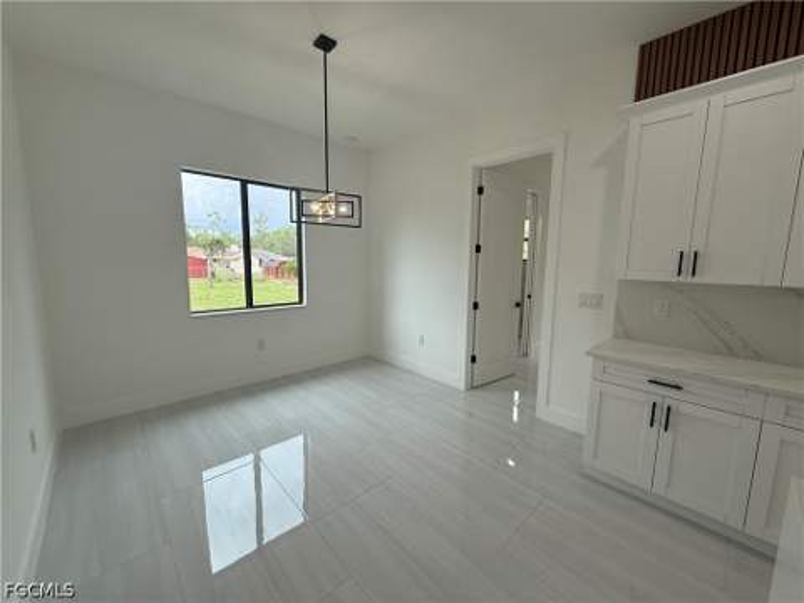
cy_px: 302
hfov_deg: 102.1
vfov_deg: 85.7
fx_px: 325
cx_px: 402
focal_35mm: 14
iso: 64
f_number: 2.2
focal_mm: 2.22
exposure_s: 1/180
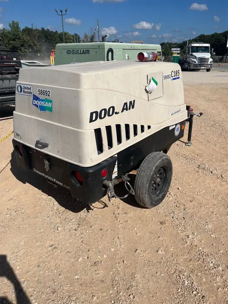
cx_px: 114
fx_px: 228
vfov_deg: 67.3
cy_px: 152
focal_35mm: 26
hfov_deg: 53.1
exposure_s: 1/9901
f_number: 1.6
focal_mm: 5.1
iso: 50
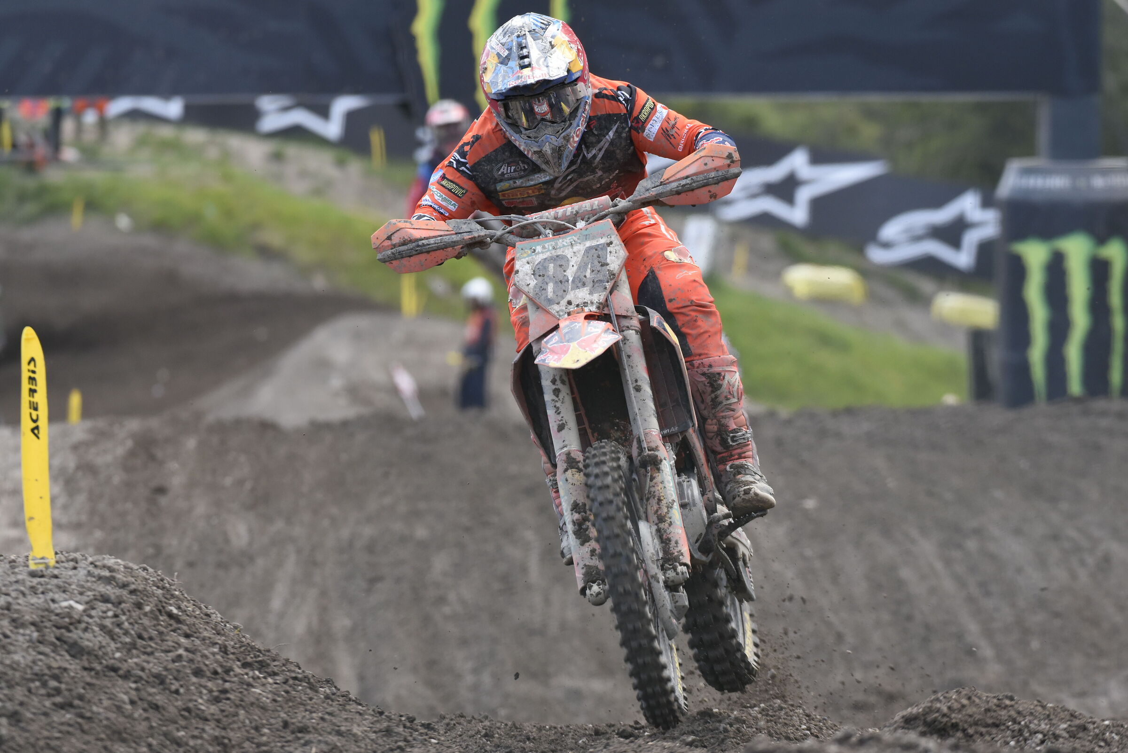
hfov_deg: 7.6
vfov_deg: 5.1
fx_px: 8463
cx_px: 564
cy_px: 376
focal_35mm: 270
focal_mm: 270
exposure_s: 1/1250
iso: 2000
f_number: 5.6
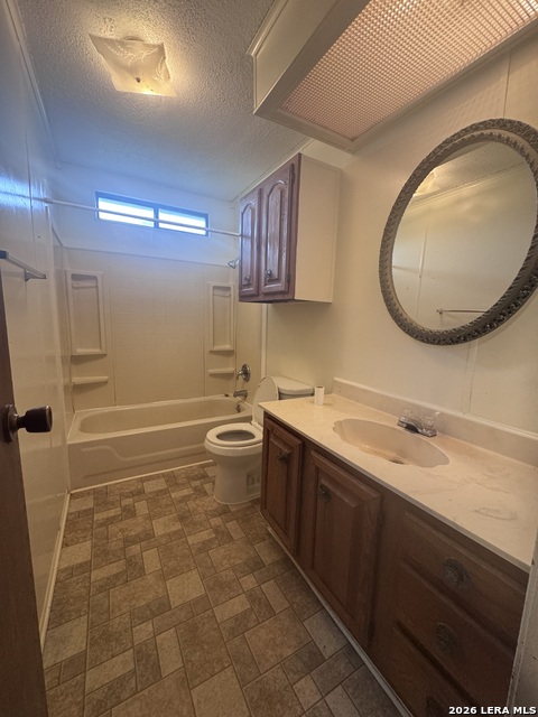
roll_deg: -1.7
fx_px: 290
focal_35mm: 14
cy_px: 358
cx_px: 269
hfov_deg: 85.7
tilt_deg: -8.4
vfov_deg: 102.1
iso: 500
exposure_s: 1/60
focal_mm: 2.22
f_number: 2.2
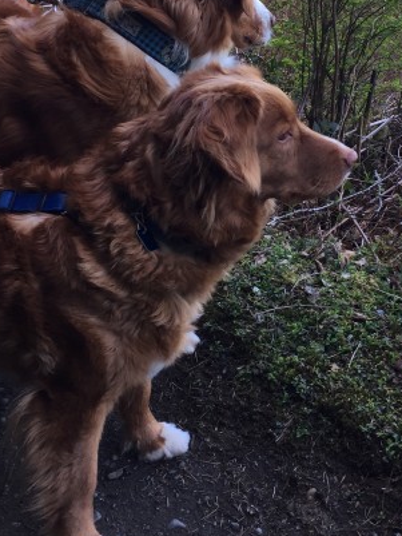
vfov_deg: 32.2
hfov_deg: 24.7
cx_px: 274
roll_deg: +2.1
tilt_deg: -21.5
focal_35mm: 59
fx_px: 913
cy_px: 154
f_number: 2.2
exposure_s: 1/120
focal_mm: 4.15
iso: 32
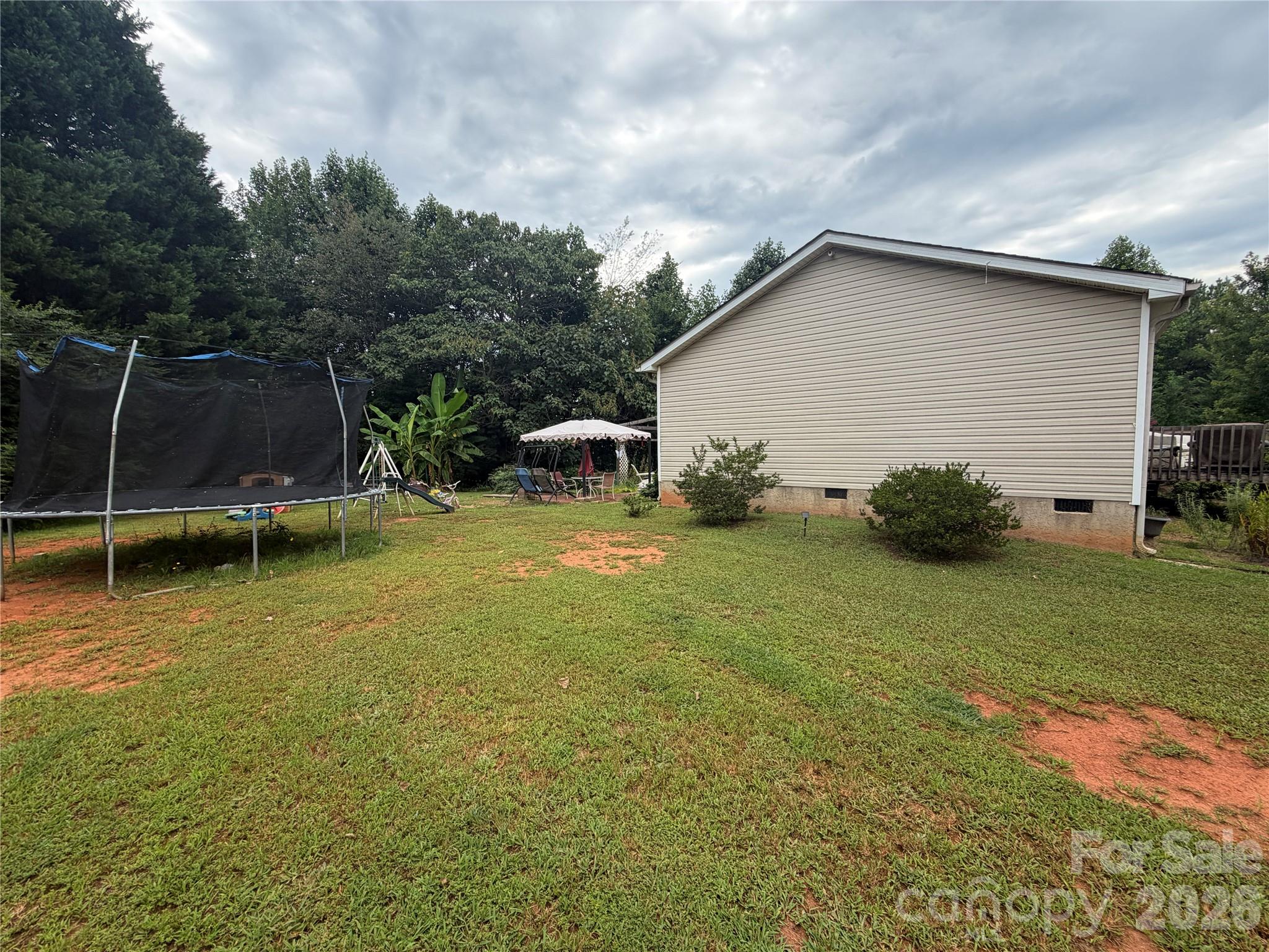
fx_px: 513
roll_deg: +0.9
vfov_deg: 85.7
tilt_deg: -3.6
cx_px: 634
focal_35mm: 14
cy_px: 476
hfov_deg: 102.1
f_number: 2.2
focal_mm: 2.22
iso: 40
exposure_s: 1/510
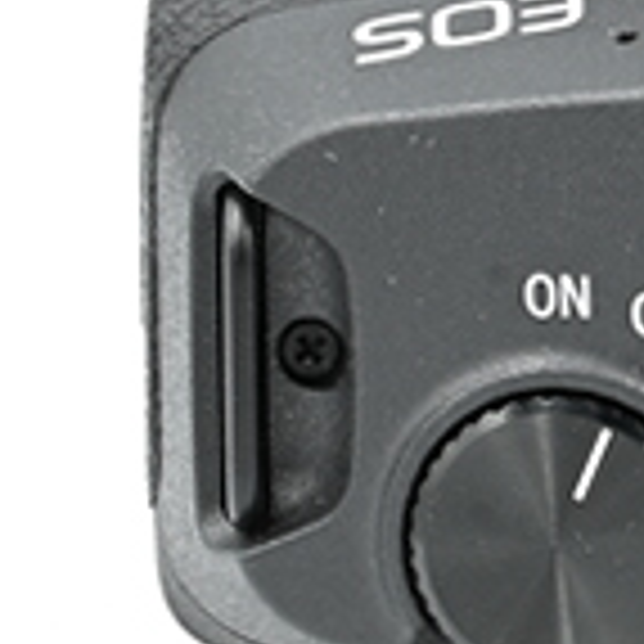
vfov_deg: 3.2
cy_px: 74
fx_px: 11661
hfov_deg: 3.1
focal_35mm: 554
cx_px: 1522
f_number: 14
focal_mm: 96
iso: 200
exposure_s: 1/15
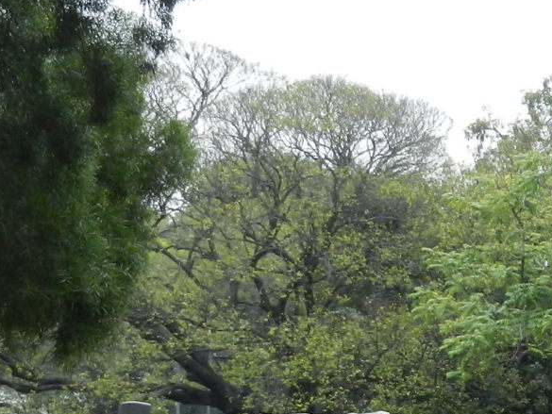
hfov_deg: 15.4
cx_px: 676
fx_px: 1962
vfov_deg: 12.0
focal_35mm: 123
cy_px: 360
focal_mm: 8.2
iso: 160
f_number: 4.2
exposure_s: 1/100
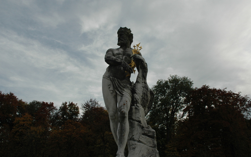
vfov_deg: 40.6
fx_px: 212
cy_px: 76
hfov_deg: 61.2
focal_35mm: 31
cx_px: 123
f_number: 10
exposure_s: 1/400
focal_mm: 18
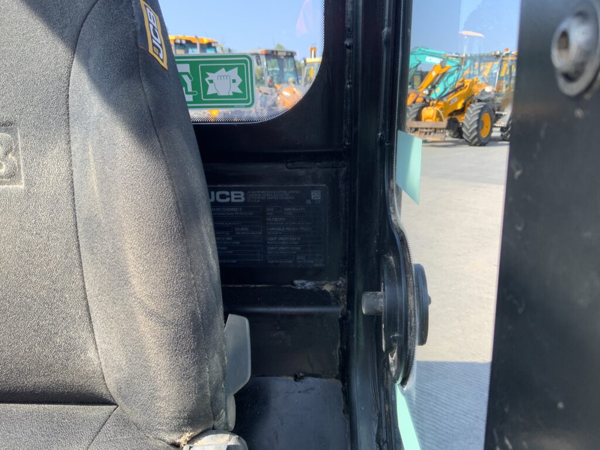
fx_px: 503
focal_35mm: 29
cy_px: 225
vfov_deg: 48.2
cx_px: 300
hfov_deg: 61.7
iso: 16
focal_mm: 3
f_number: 1.8
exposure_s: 1/197
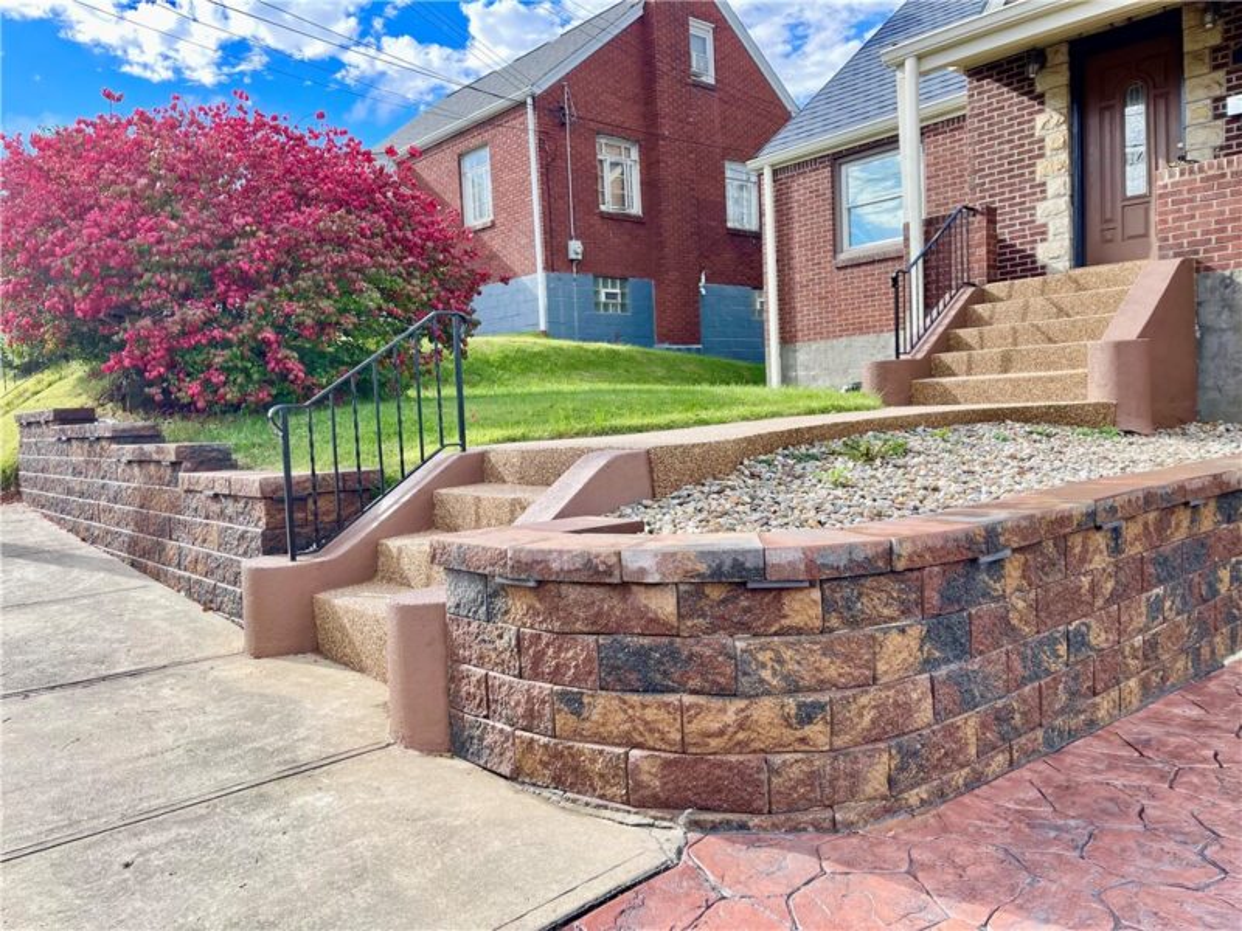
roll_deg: +2.3
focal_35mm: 25
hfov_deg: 69.4
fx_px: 897
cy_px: 466
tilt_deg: -4.2
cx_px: 621
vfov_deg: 54.9
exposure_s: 1/1057
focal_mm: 5.1
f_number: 1.6
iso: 32
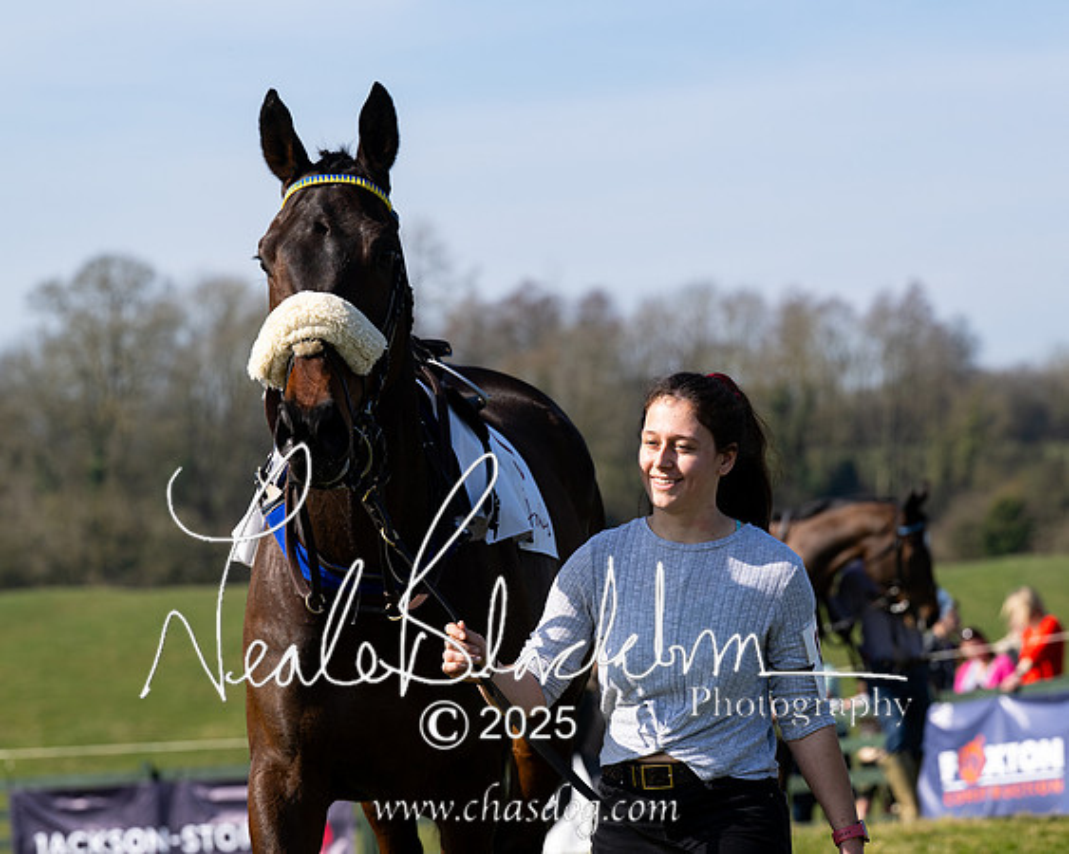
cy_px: 391
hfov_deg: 12.6
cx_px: 520
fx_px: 4828
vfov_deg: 10.1
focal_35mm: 153
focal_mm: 125
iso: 200
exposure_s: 1/1600
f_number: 5
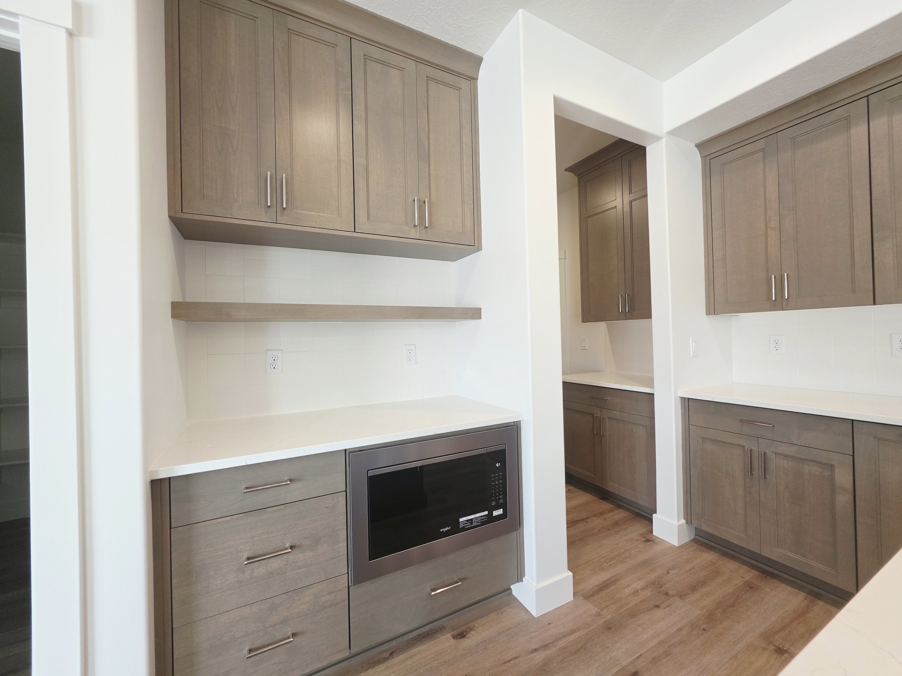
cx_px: 451
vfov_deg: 89.9
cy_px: 338
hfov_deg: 106.2
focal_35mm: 13
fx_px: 339
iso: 100
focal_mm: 2.2
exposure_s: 1/120
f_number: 1.9
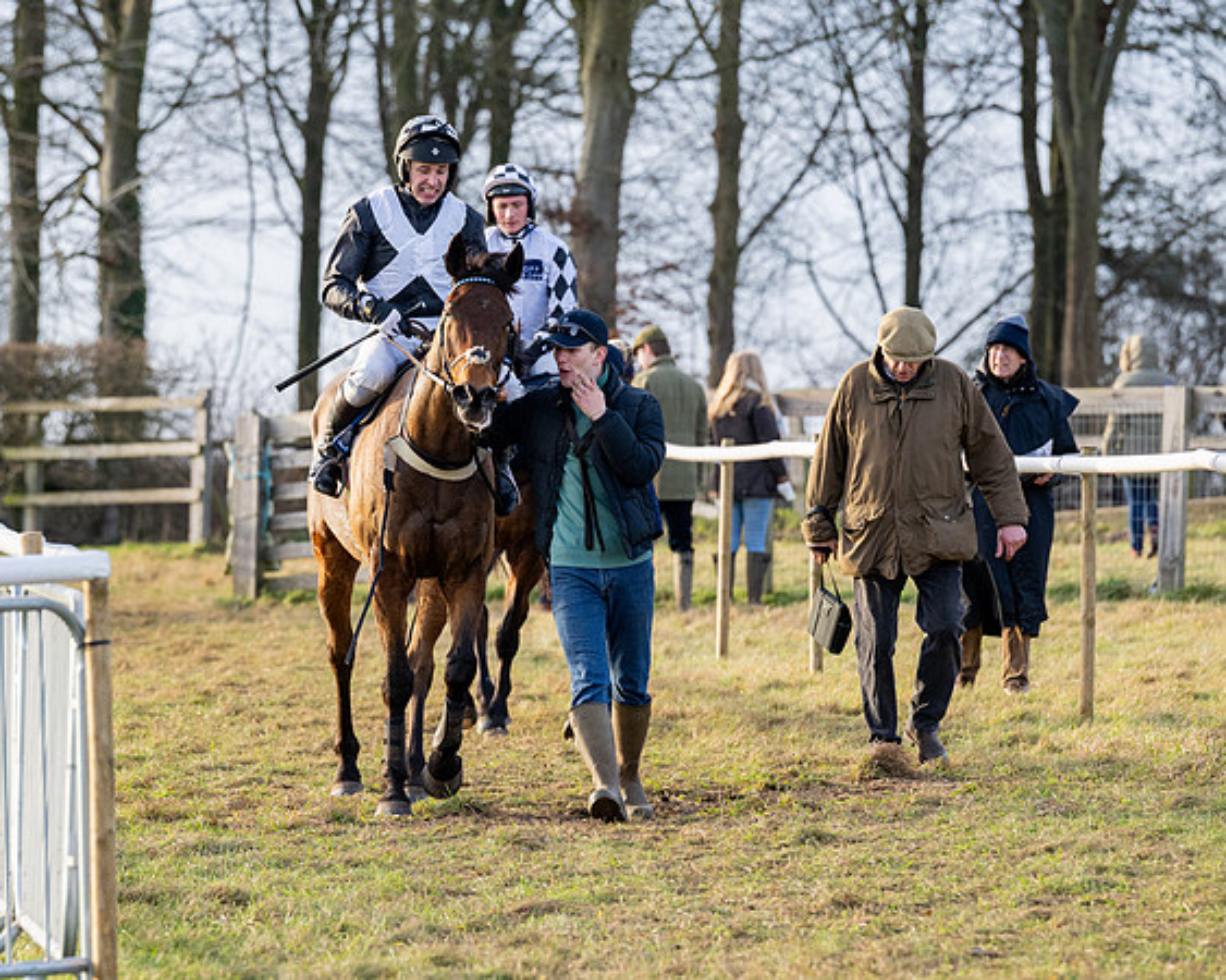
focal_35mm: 275
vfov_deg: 5.6
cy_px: 392
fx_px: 9981
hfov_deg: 7.0
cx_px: 514
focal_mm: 200
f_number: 5
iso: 800
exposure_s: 1/1000
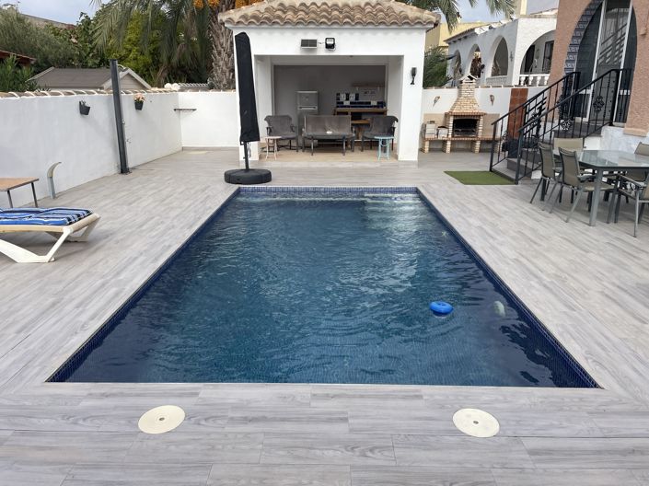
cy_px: 243
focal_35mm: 26
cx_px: 324
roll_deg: +0.4
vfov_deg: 53.0
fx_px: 487
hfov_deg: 67.3
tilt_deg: -16.8
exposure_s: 1/2959
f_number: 1.6
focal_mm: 4.2
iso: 32
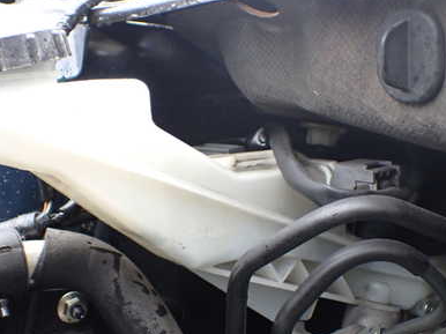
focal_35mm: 56
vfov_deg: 26.0
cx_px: 215
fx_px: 721
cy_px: 209
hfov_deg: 34.4
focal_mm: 6.37
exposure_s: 1/160
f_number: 2.5
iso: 320
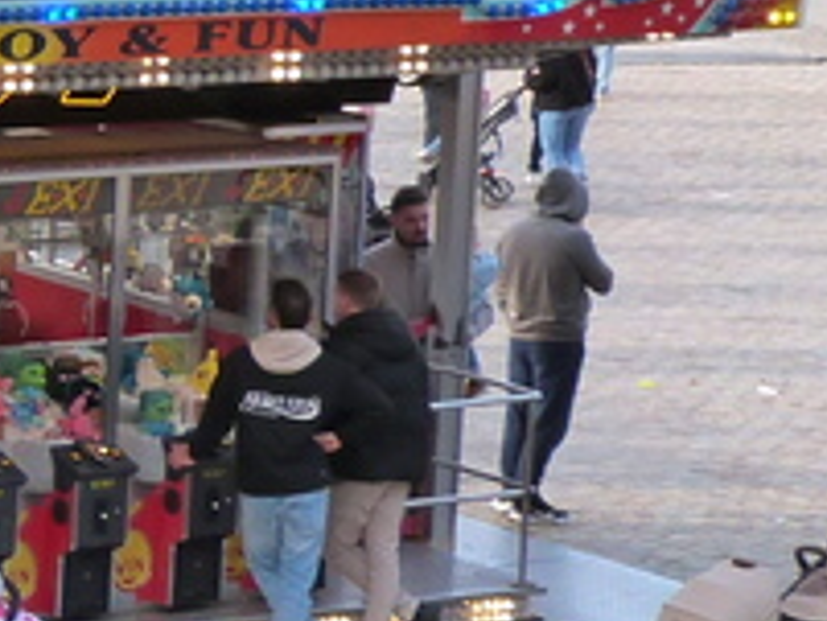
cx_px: -1099
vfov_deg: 8.1
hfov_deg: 9.6
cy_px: 74
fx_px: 4399
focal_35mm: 184
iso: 160
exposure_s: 1/125
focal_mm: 6.5
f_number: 4
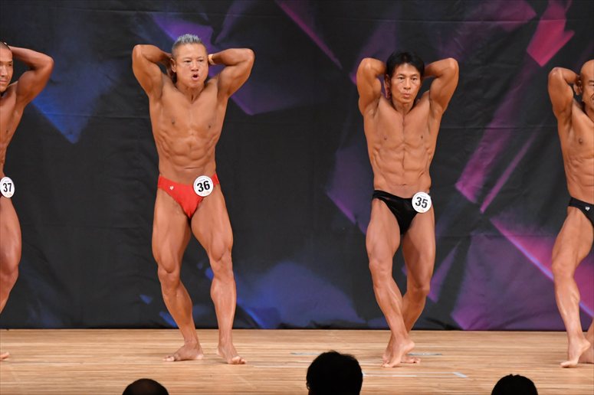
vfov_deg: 4.8
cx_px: 297
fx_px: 4700
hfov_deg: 7.2
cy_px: 198
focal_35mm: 285
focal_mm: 190
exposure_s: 1/400
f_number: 5.6
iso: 5600
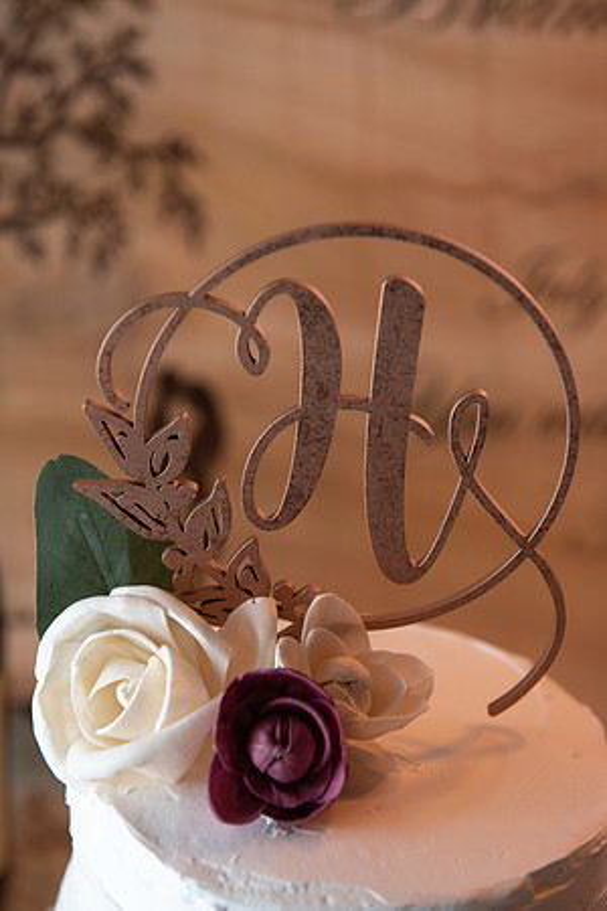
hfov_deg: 19.5
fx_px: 1770
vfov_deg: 28.8
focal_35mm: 70
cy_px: 456
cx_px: 304
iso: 2000
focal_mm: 70
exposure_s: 1/100
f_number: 4.5
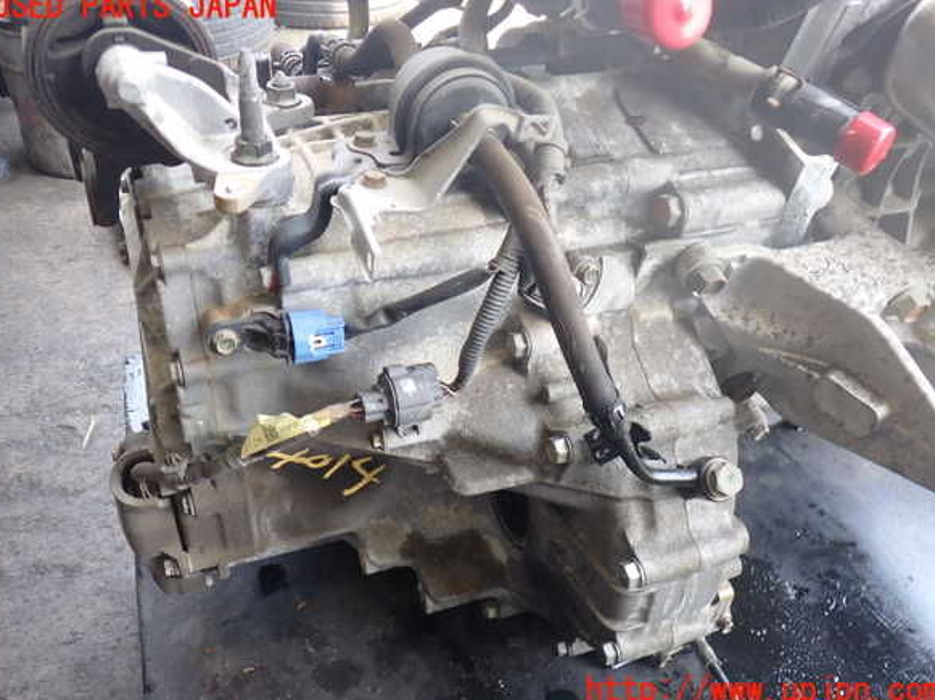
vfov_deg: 45.4
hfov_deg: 58.4
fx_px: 837
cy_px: 349
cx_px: 467
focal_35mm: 31
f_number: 2.3
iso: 160
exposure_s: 1/125
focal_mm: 5.4
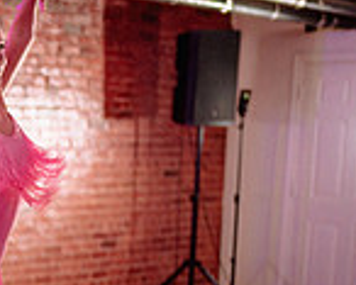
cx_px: -231
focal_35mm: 118
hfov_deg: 14.7
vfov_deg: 12.8
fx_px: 1244
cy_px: 333
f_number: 1.4
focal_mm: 28
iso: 2500
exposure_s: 1/250
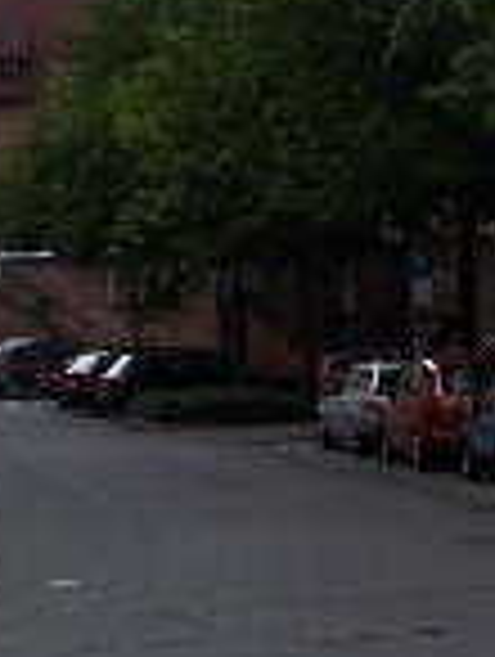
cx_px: 362
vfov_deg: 12.2
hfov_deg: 9.5
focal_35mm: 156
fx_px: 2966
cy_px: -266
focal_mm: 8
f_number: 4.8
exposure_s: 1/350
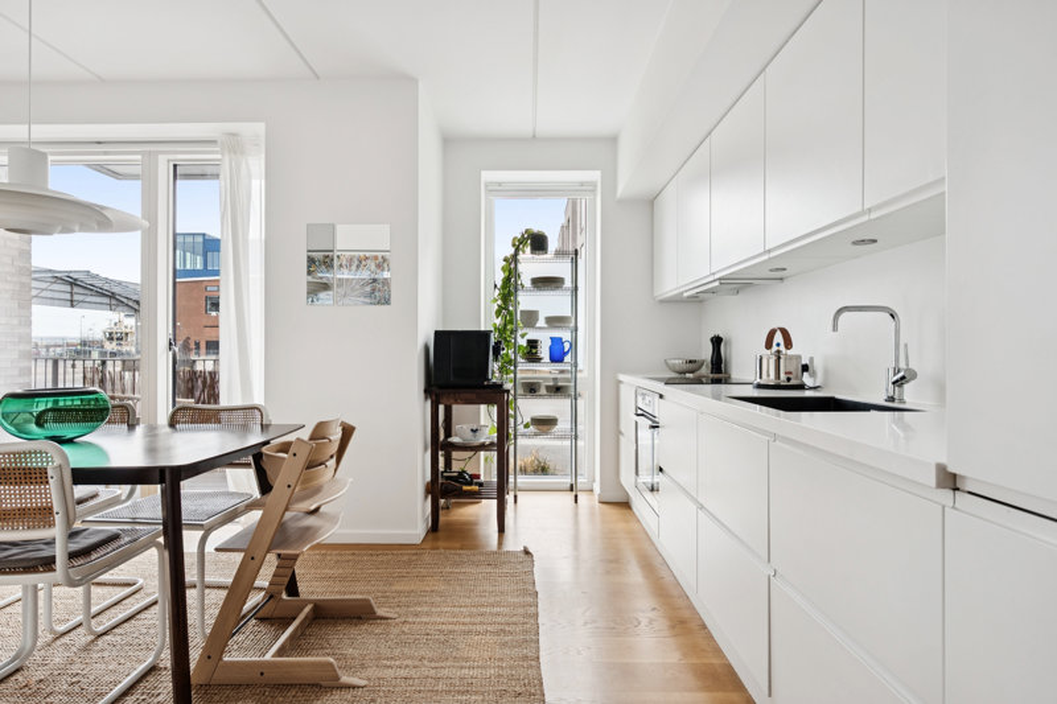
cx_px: 528
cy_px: 352
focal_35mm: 18
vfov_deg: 67.4
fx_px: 528
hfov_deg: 90.0
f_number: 7.1
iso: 400
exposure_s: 1/40
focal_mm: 18
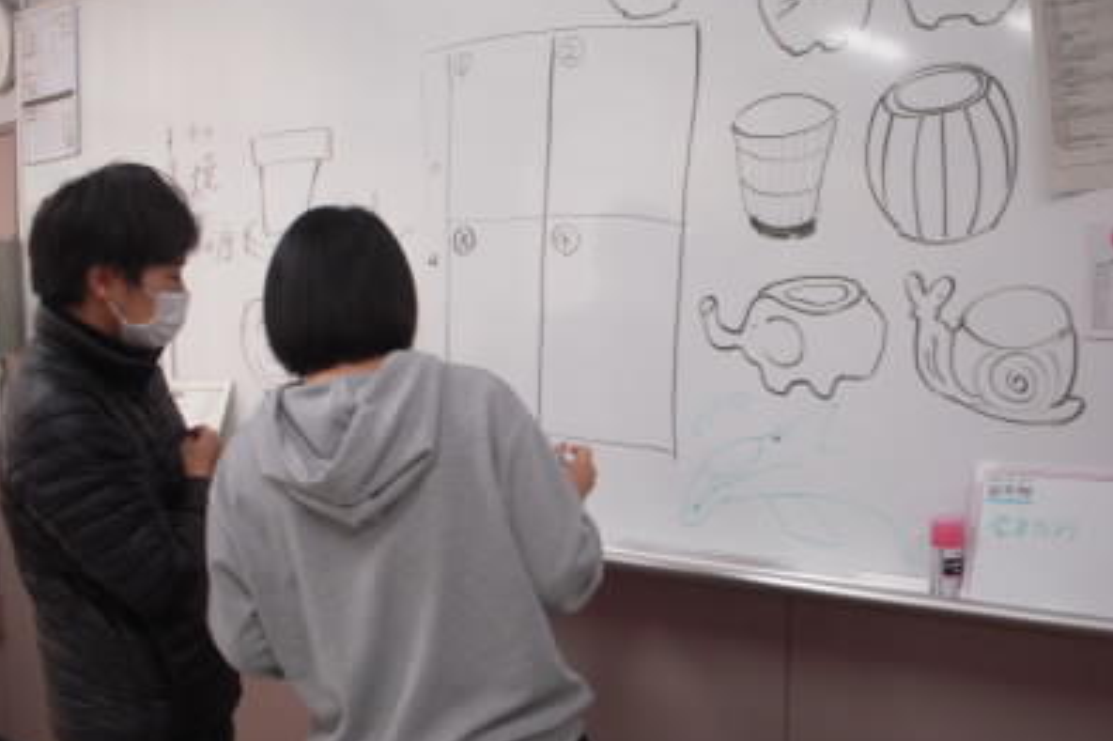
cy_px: 386
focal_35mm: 40
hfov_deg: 48.5
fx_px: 1236
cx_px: 555
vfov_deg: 33.4
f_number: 3.3
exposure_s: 1/30
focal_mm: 6.3
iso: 200
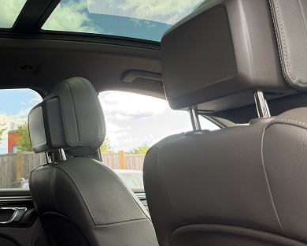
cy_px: 62
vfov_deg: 30.9
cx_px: 89
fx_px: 436
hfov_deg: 38.1
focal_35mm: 48
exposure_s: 1/203
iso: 80
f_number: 1.78
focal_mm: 6.76
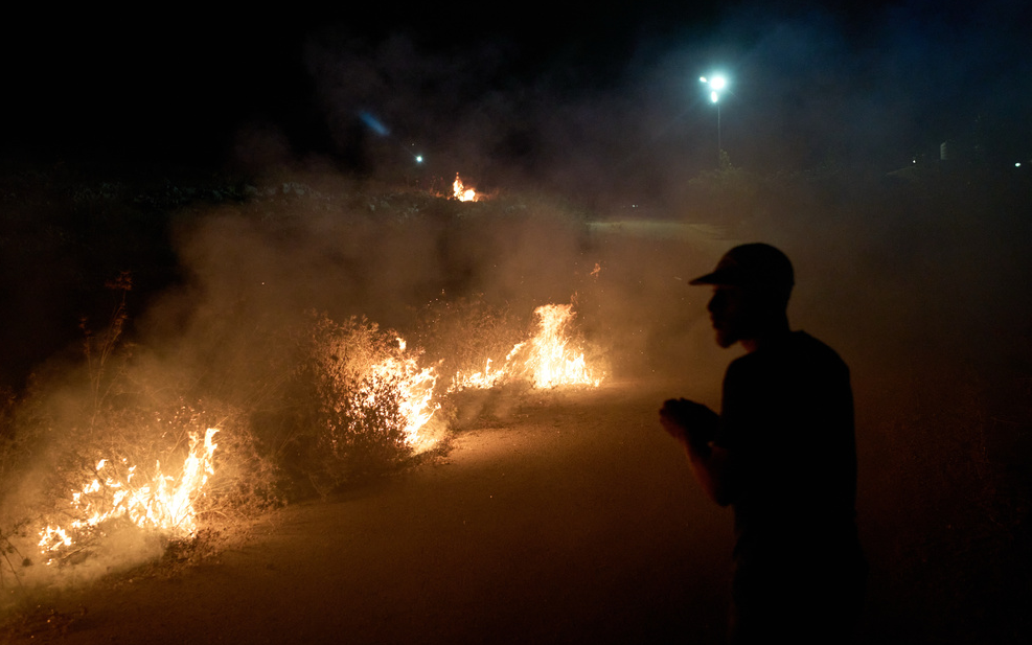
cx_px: 522
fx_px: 1041
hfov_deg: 52.7
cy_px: 327
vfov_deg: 34.4
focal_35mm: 37
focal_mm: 35
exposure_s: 1/500
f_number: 2.5
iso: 6400
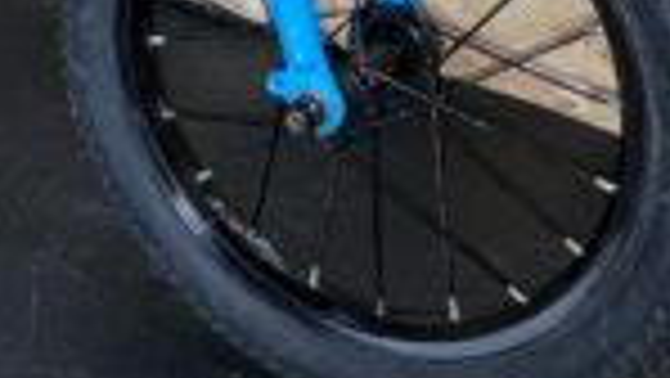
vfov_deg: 12.1
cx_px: -40
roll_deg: -0.1
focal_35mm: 91
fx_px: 1618
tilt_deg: -18.1
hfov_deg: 22.3
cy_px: -324
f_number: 1.6
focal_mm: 4.2
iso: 50
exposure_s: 1/20
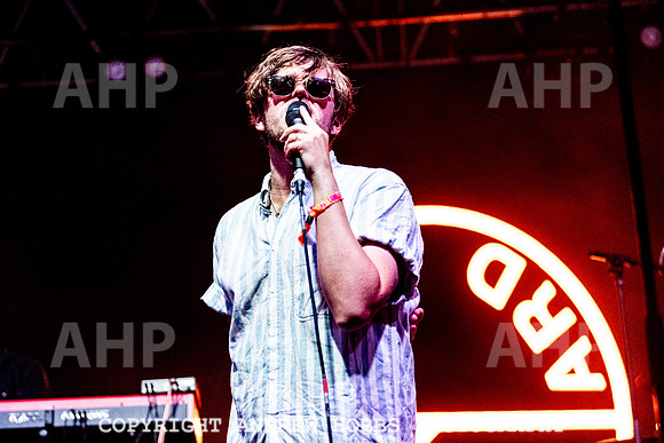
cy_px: 163
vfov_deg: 15.1
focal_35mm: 90
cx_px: 282
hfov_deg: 22.5
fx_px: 1665
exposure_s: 1/640
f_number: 2.8
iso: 5000
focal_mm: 70
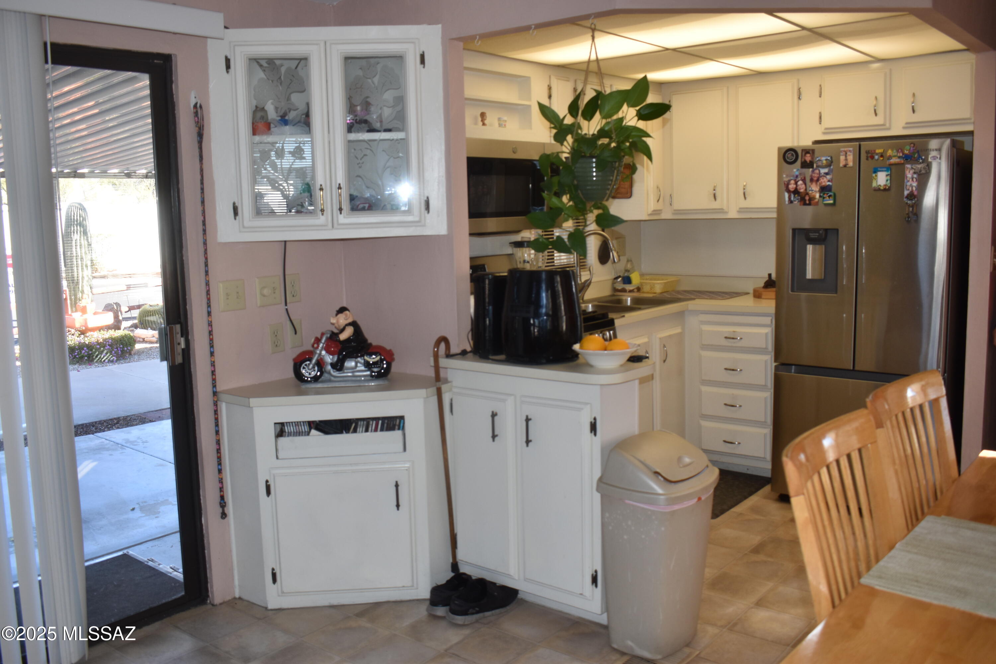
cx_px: 498
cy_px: 332
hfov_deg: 59.5
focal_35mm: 32
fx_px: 871
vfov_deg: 41.7
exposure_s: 1/125
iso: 280
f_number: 5.6
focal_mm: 21
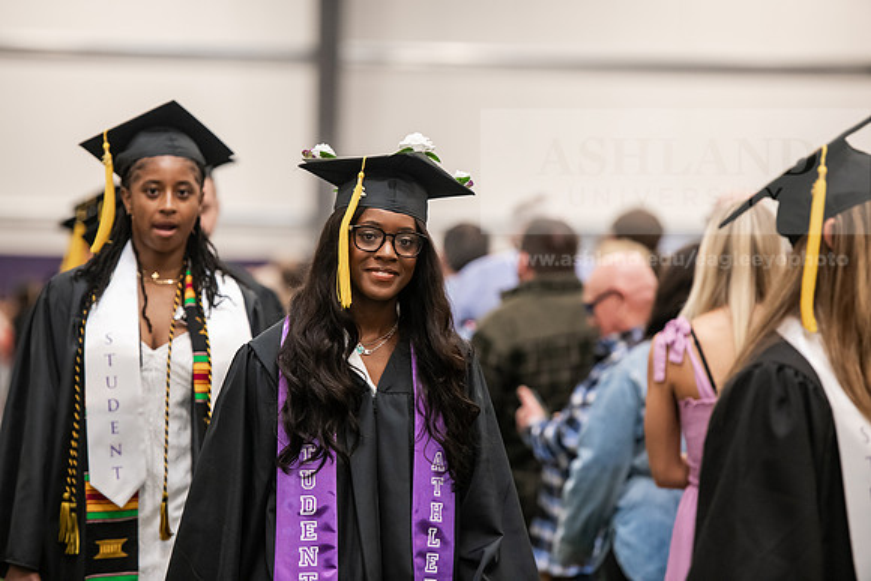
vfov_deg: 8.1
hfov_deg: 12.1
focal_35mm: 170
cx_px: 436
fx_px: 4114
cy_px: 290
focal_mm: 170
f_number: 3.2
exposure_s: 1/200
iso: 2500
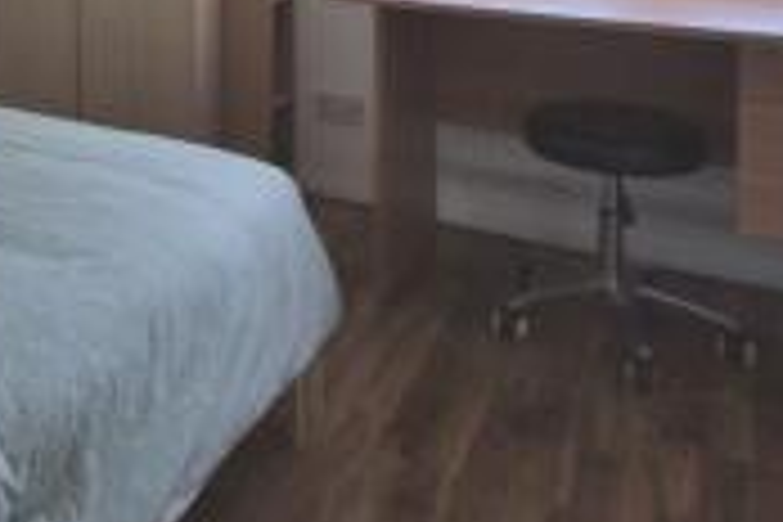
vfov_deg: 27.8
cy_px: -133
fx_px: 892
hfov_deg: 41.2
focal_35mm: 41
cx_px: -4
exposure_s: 1/100
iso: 100
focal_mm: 10
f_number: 3.5
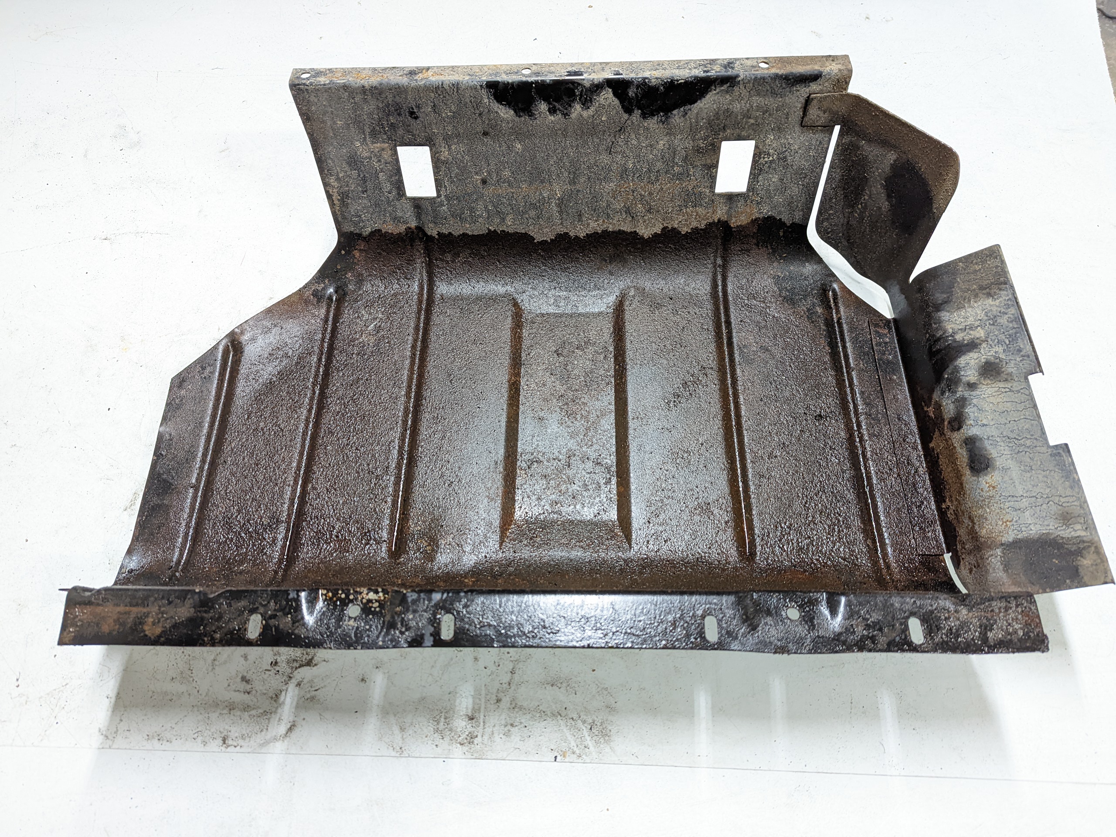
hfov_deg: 71.6
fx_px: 774
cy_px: 418
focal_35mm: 24
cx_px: 558
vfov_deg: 56.8
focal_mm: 6.81
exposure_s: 1/120
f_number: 1.85
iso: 859
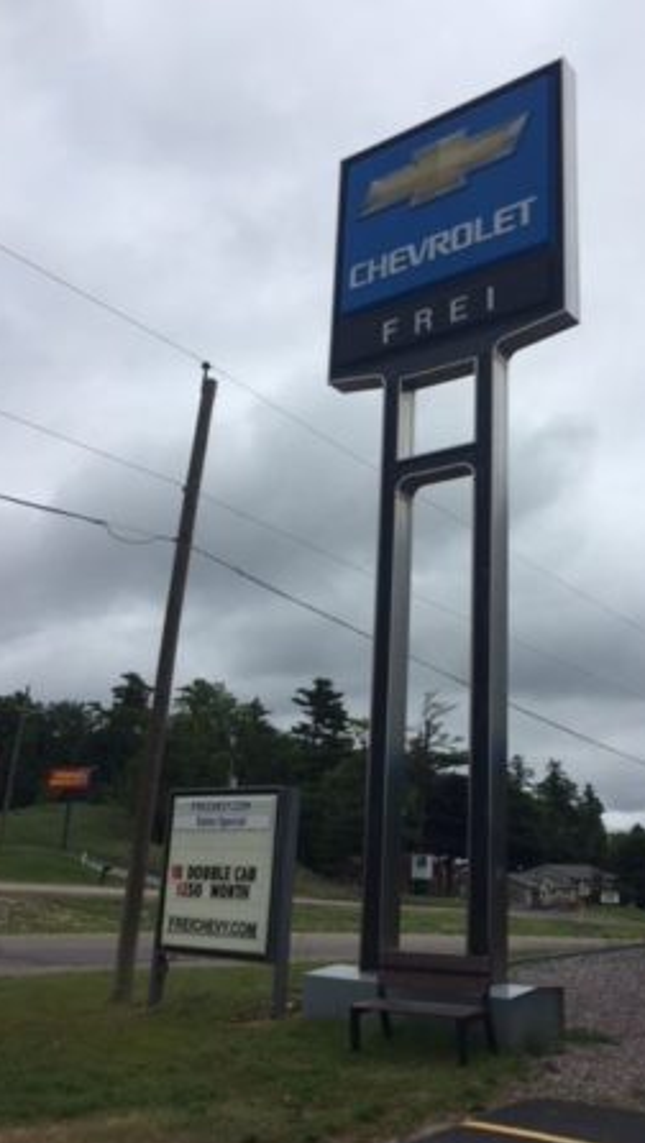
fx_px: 971
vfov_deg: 61.0
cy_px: 577
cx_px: 420
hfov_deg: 36.4
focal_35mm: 32
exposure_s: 1/2083
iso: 32
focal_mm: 4.15
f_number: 2.2
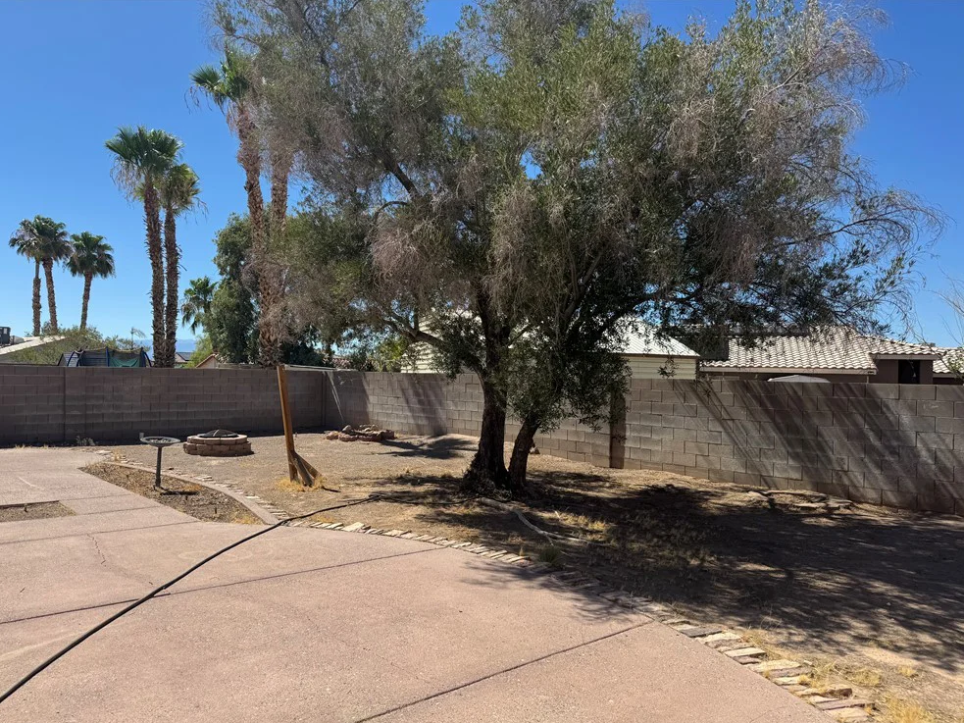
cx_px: 471
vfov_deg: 54.9
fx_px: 696
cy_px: 375
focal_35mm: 25
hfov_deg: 69.4
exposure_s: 1/4049
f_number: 1.78
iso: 80
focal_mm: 6.76
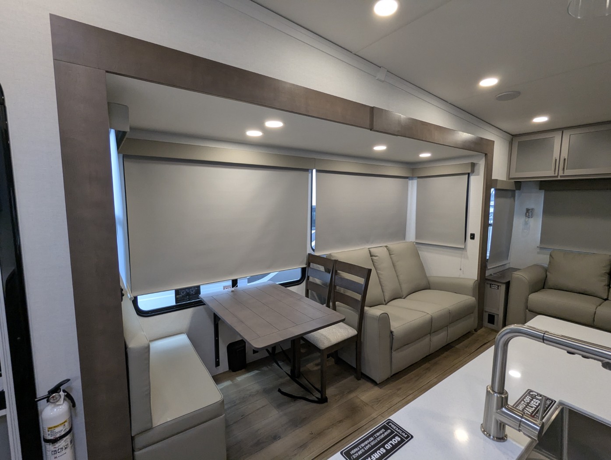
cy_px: 230
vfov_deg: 78.2
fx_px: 283
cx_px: 306
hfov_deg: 94.4
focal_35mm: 16
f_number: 2.2
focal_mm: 2.35
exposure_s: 1/136
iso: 224
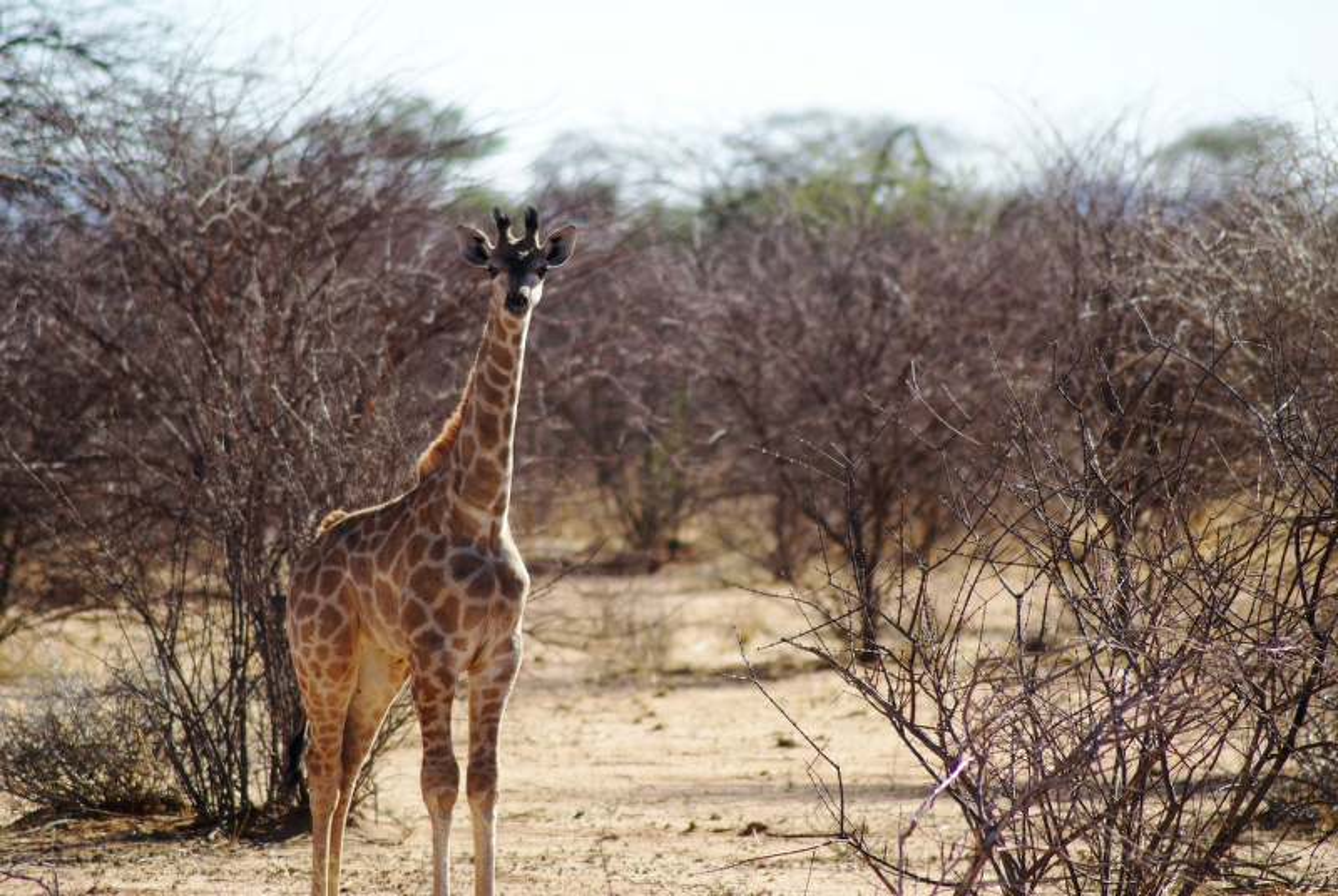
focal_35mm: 450
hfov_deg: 4.6
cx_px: 669
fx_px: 16749
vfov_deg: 3.1
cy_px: 448
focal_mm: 300
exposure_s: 1/500
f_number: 5.6
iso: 160
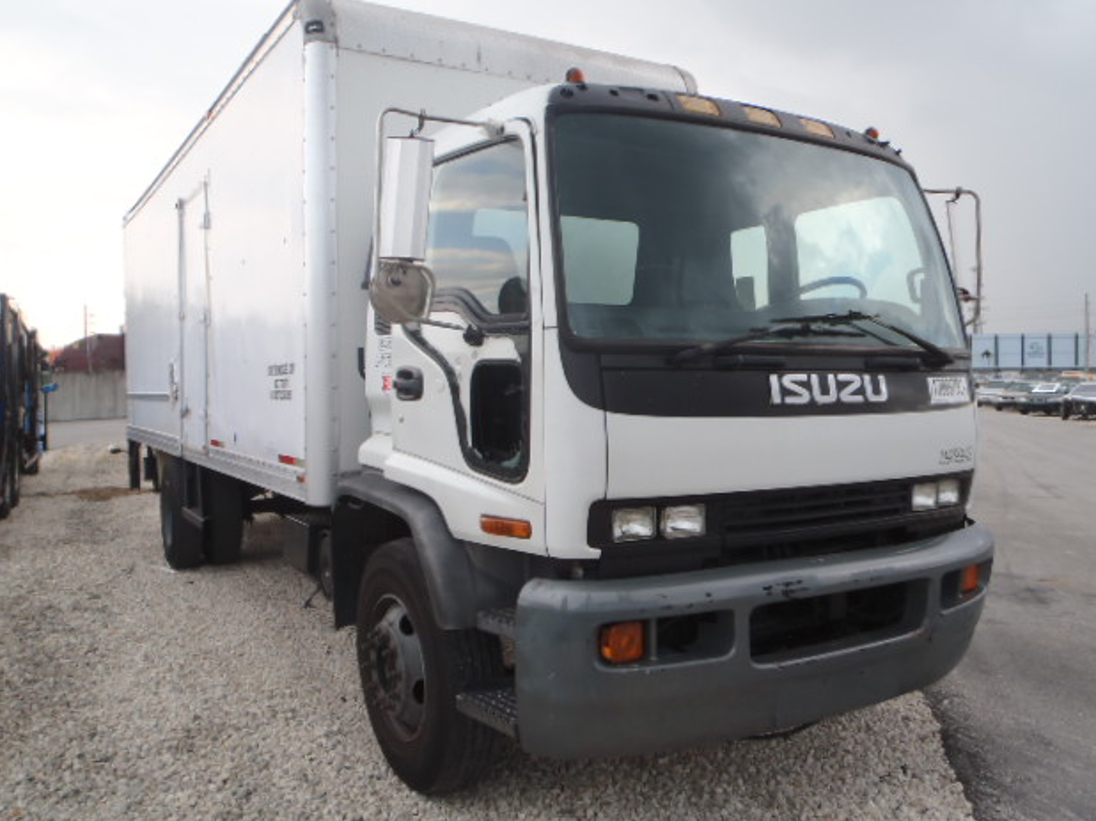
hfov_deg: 61.7
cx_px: 548
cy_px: 397
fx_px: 918
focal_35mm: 29
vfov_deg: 48.2
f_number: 3.5
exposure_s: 1/125
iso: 80
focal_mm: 5
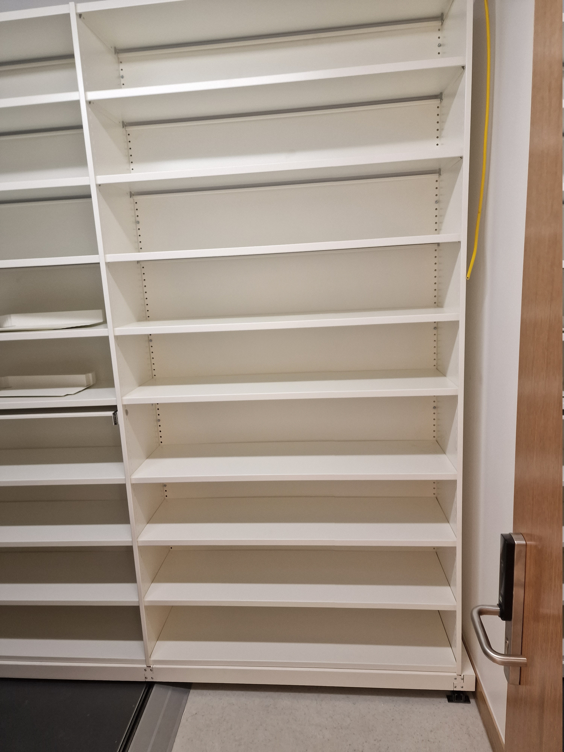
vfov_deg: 73.9
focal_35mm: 23
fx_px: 500
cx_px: 282
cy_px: 376
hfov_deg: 58.9
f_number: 1.8
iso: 160
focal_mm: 6.4
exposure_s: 1/100
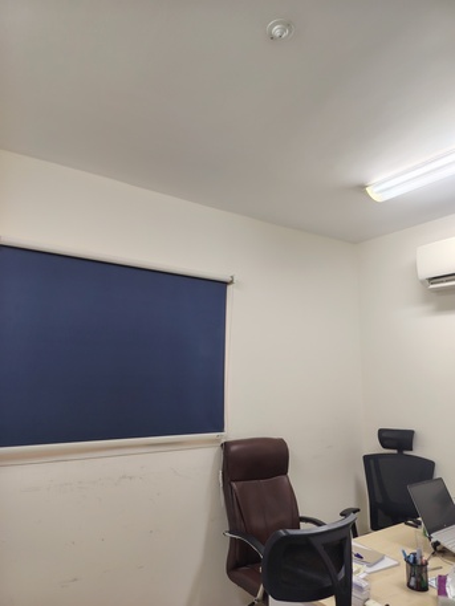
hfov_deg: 56.8
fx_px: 420
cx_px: 228
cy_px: 303
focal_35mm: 24
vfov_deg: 71.6
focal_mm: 5.25
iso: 478
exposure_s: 1/33.3
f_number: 1.75
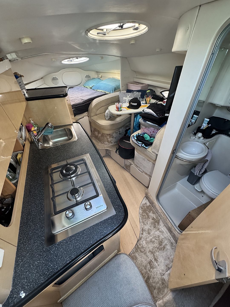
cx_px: 115
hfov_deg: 85.7
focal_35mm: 14
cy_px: 154
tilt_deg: -36.9
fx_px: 124
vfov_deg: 102.1
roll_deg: -0.2
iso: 320
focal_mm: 2.22
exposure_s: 1/85
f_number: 2.2
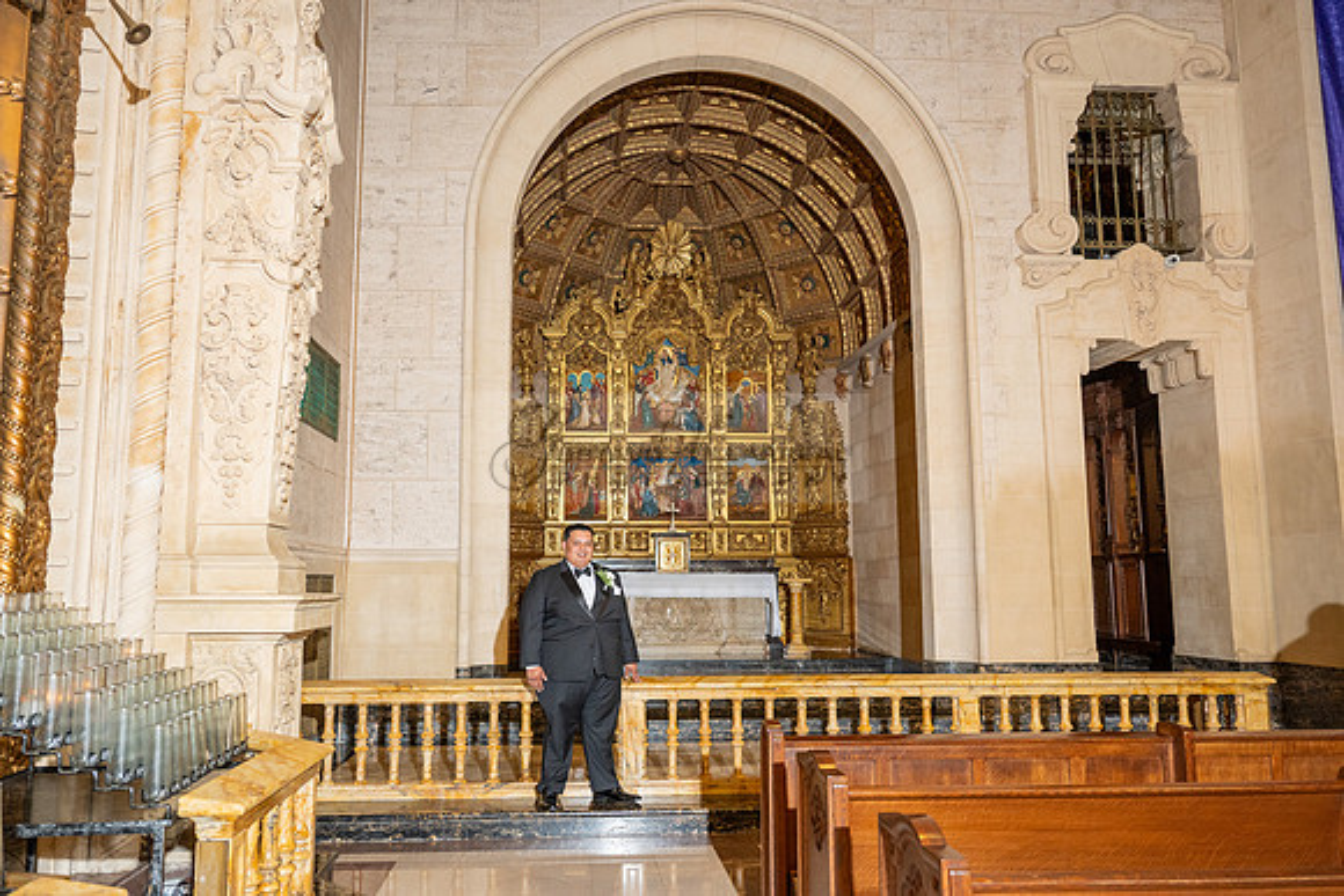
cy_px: 473
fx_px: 950
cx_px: 632
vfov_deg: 50.5
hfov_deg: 70.5
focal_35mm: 25
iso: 1000
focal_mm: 24
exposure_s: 1/200
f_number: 2.8
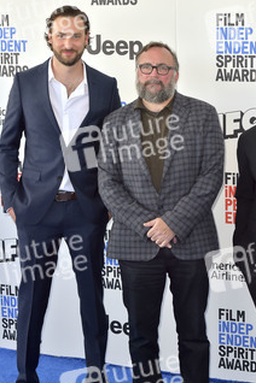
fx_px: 939
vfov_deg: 23.1
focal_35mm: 88
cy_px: 204
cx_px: 158
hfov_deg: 15.5
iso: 500
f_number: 6.3
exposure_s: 1/320
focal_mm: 70
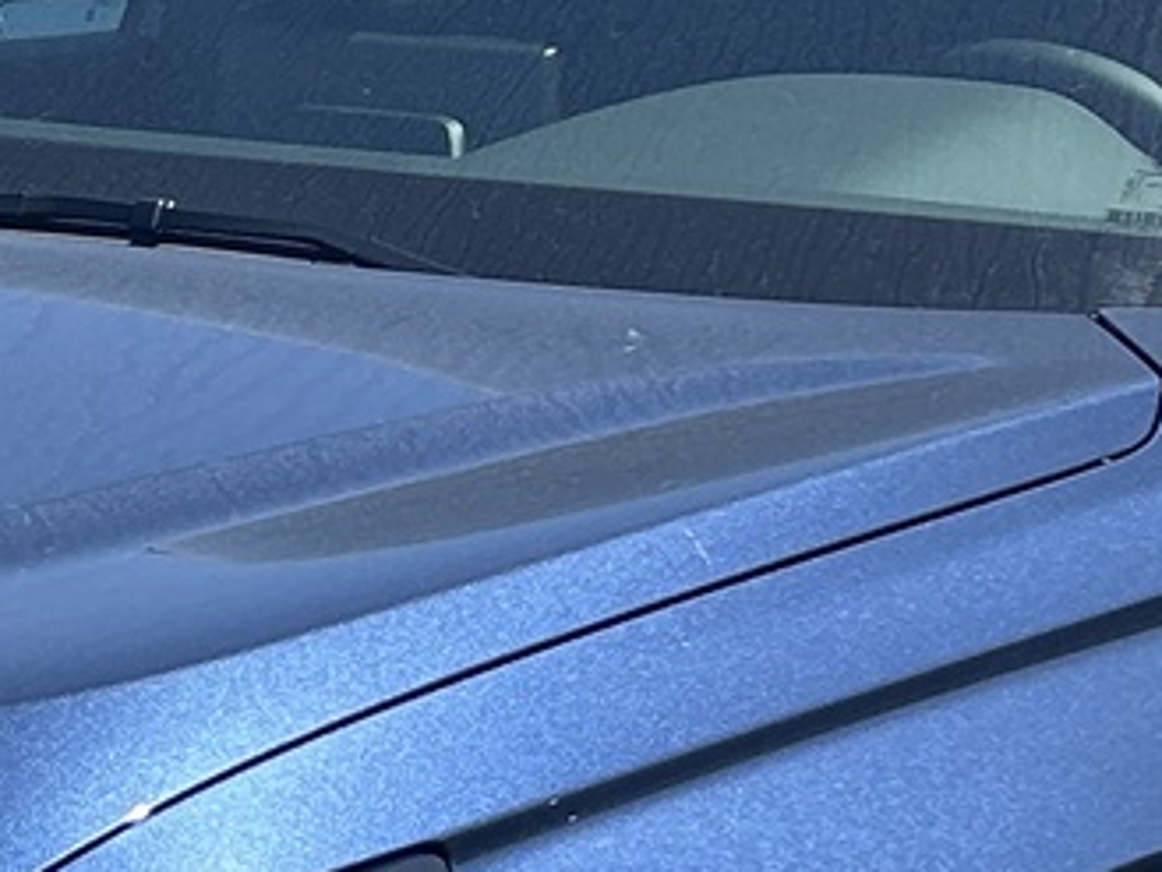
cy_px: 551
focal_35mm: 162
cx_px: -35
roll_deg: -1.6
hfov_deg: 12.0
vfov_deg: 9.2
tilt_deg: -6.8
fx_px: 5440
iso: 50
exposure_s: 1/2571
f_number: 1.5
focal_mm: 5.7
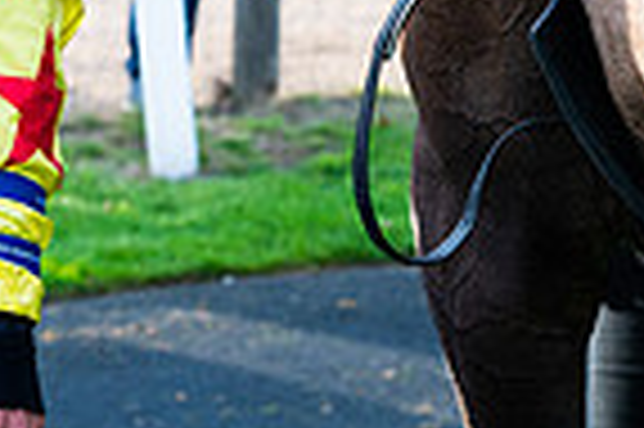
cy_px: -387
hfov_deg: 10.9
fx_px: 3270
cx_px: -284
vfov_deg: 7.2
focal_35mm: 183
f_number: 4
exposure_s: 1/800
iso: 500
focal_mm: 45
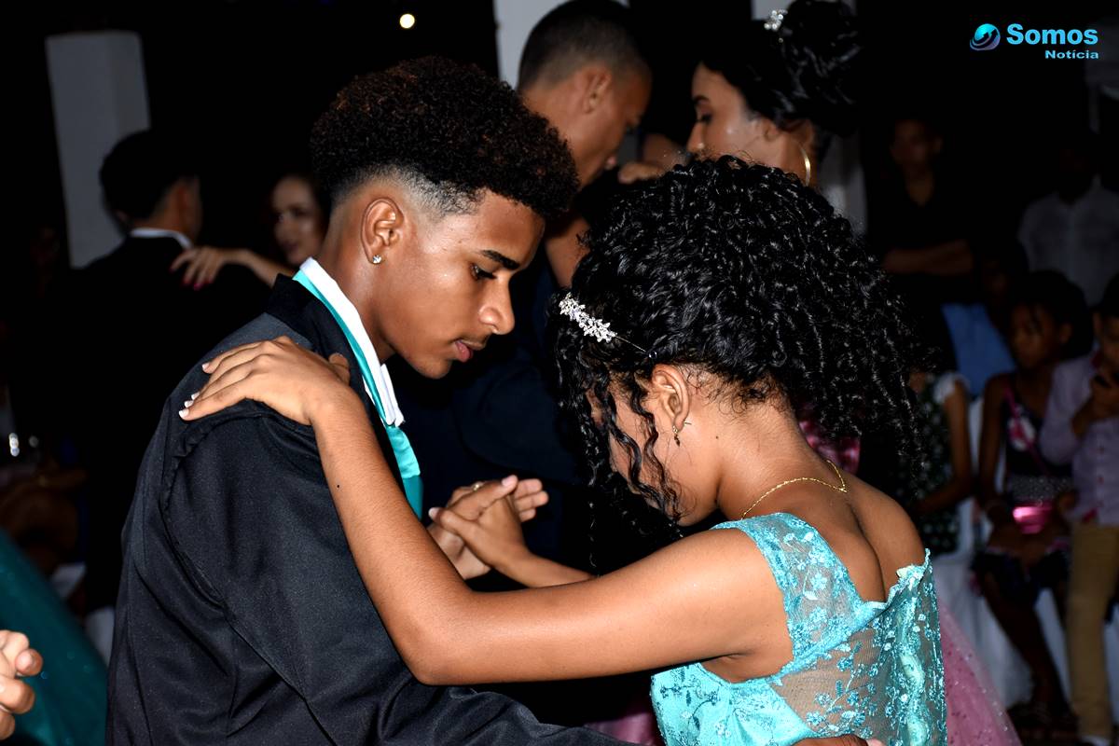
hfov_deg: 27.0
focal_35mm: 75
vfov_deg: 18.2
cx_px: 560
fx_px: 2331
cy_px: 373
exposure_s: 1/100
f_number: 4.8
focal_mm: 50
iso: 800
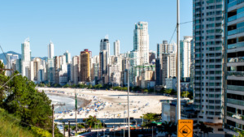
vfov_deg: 18.2
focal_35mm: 66
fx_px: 427
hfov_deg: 31.7
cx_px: 86
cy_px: 105
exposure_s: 1/400
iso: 250
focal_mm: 28
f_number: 10
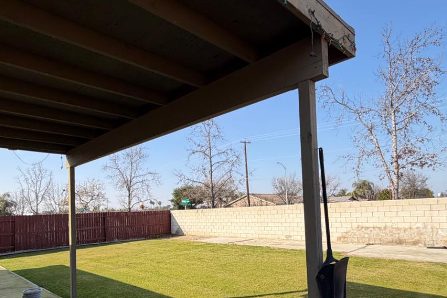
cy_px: 201
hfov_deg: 71.4
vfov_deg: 50.2
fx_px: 310
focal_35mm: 25
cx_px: 203
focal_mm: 2.22
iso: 32
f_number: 2.2
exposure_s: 1/770
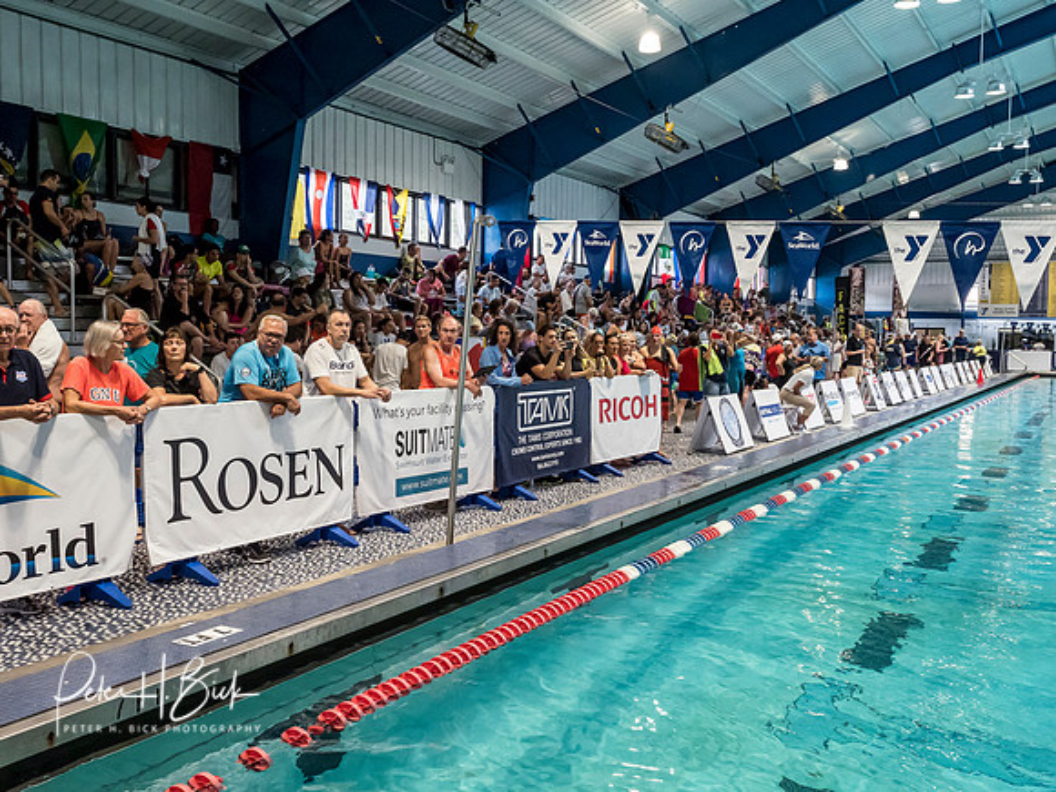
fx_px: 1037
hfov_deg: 54.0
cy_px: 396
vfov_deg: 41.8
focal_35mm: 34
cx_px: 528
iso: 3200
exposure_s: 1/200
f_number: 5
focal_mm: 17
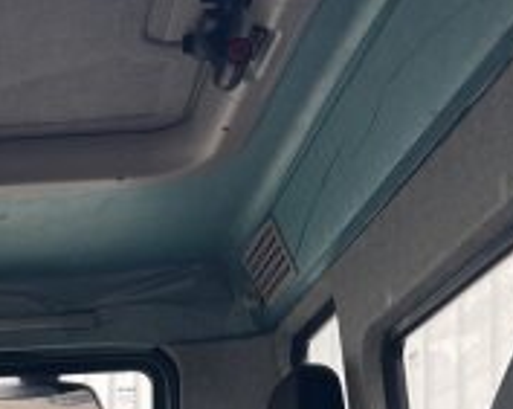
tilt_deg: +3.9
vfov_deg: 15.5
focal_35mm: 92
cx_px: -142
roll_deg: -2.1
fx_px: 1395
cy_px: 595
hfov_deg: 19.3
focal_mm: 5.7
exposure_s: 1/216
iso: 40
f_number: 1.5
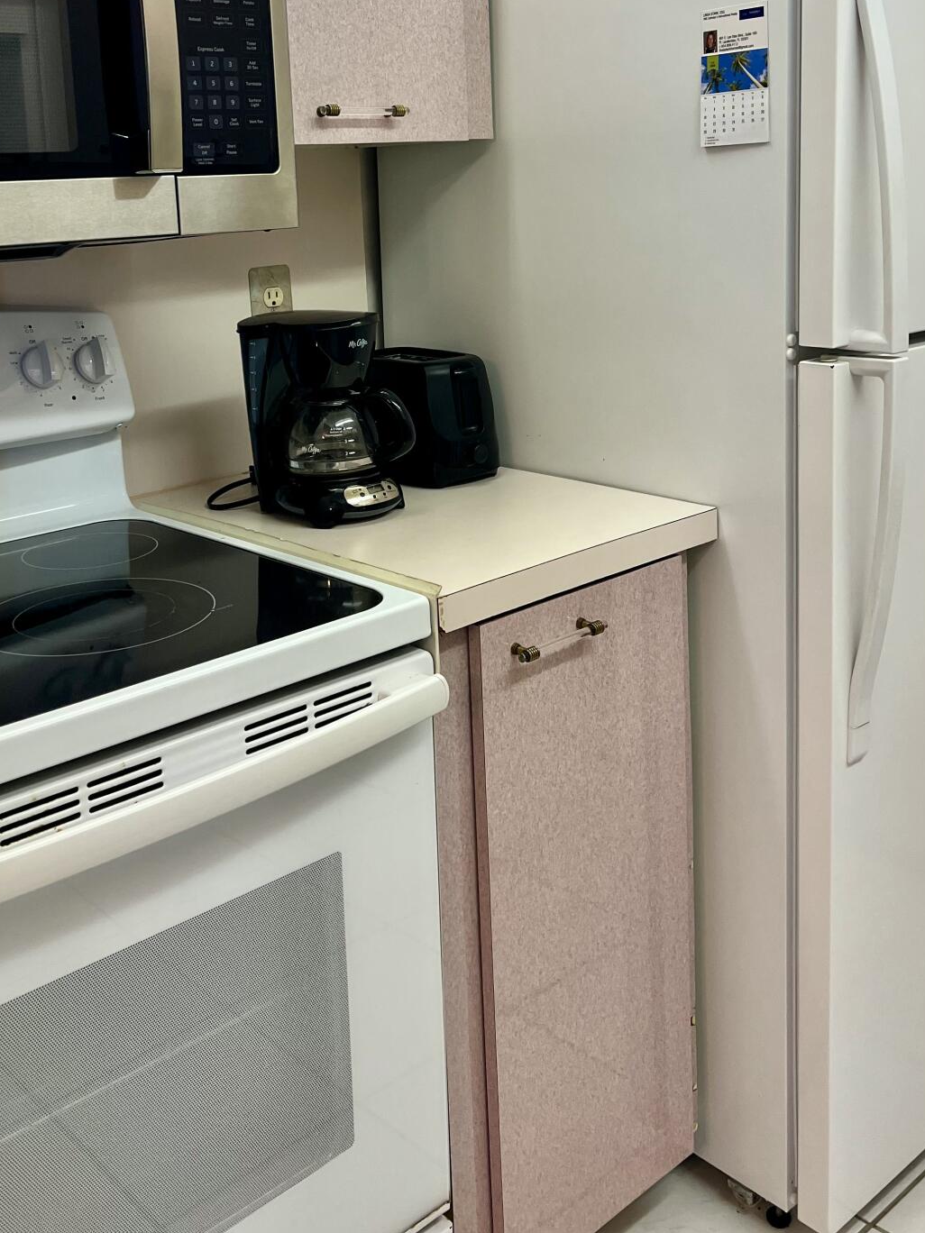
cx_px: 431
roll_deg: +3.5
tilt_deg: -6.5
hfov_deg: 37.7
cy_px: 347
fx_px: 1354
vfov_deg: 47.6
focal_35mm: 38
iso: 125
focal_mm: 5.7
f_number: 1.5
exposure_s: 1/120
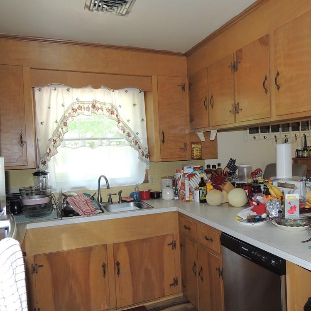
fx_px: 295
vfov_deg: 55.6
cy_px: 157
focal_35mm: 29
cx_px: 191
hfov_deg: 55.1
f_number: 3
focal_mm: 4.3
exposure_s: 1/30
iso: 200
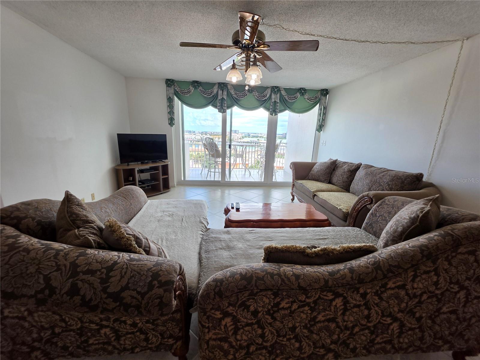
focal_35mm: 13
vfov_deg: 89.9
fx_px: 180
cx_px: 240
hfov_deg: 106.2
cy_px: 180
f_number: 1.9
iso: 32
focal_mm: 2.2
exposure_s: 1/120
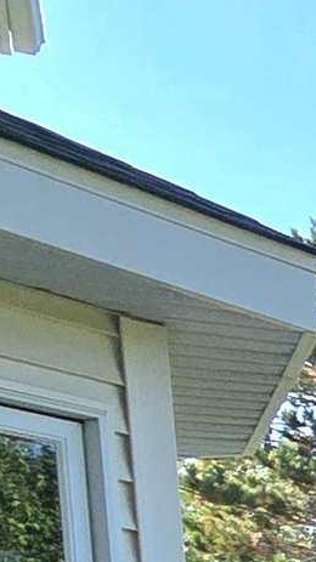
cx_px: 1440
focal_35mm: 94
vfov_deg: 19.7
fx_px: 1402
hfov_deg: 7.0
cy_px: 842
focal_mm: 2.2
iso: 50
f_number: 2.2
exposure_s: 1/1111
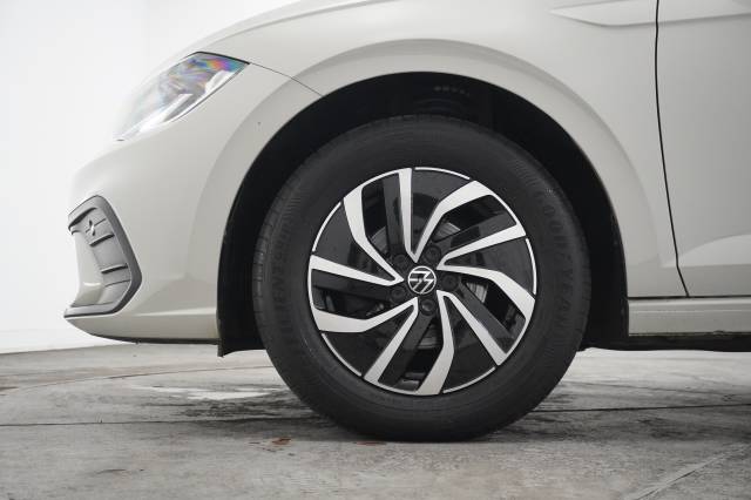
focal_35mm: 40
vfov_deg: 33.0
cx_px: 376
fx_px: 844
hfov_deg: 47.9
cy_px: 250
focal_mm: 27
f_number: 4.5
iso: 4000
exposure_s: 1/200
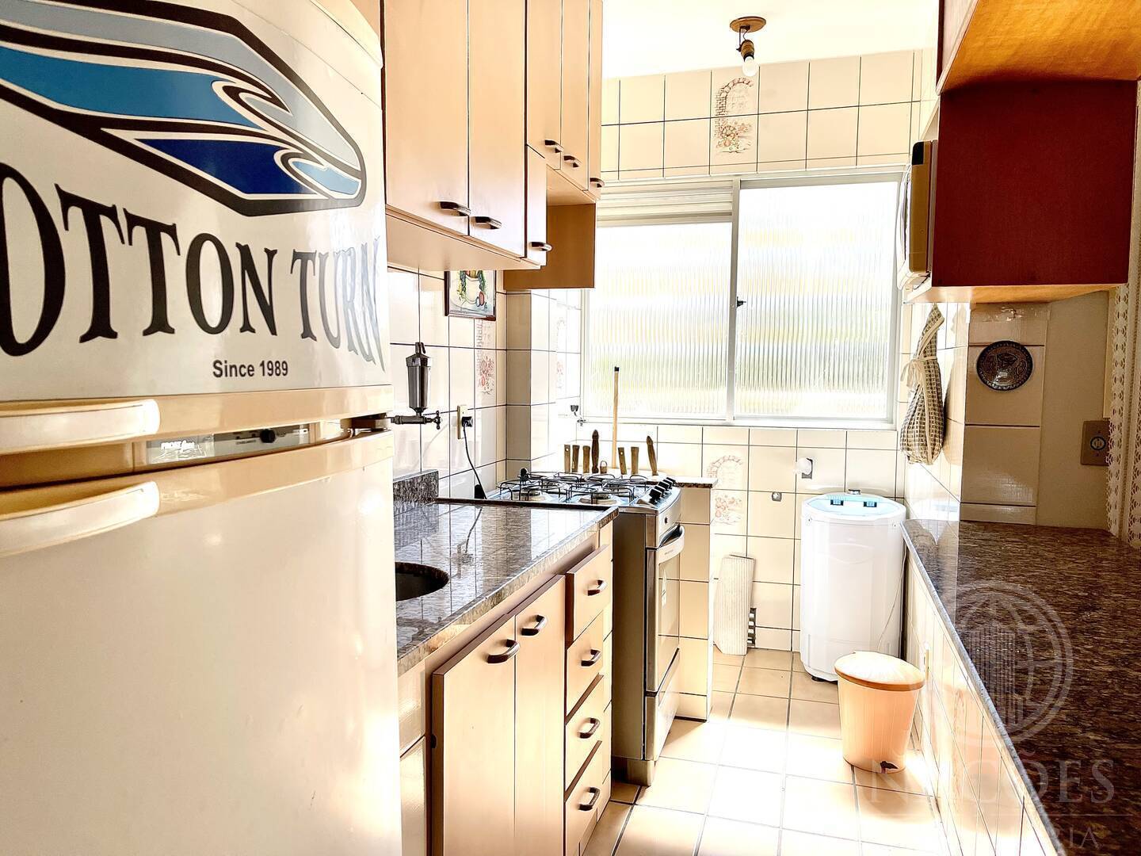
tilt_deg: -5.4
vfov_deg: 54.9
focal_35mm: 25
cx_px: 570
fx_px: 824
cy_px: 428
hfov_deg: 69.4
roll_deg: -0.7
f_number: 1.6
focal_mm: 5.1
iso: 32
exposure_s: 1/775
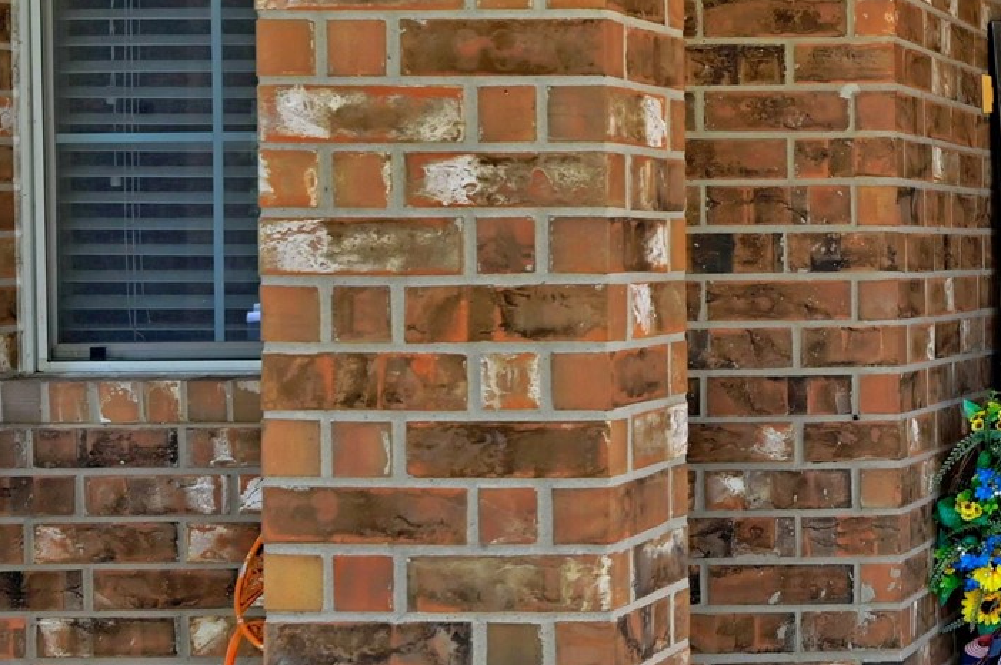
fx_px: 2583
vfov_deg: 14.7
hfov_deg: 19.4
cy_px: 295
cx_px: 1458
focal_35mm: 93
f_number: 8
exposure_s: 1/125
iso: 400
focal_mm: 30
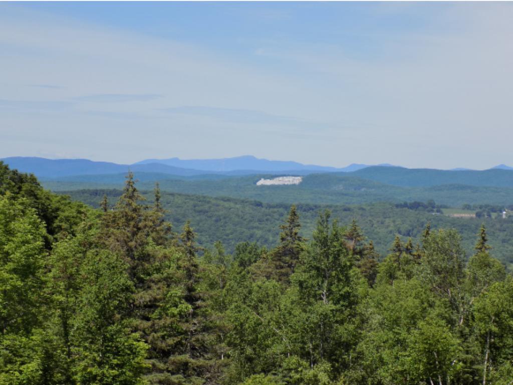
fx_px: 1586
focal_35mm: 107
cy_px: 192
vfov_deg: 13.8
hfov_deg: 18.4
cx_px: 256
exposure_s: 1/640
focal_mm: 19.1
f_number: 4.7
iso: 80
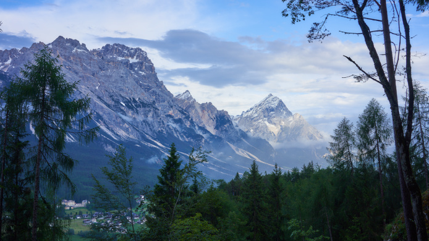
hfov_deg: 54.0
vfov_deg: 31.9
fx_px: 421
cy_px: 99
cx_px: 216
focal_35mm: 37
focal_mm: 35
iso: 100
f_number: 8
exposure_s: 1/40
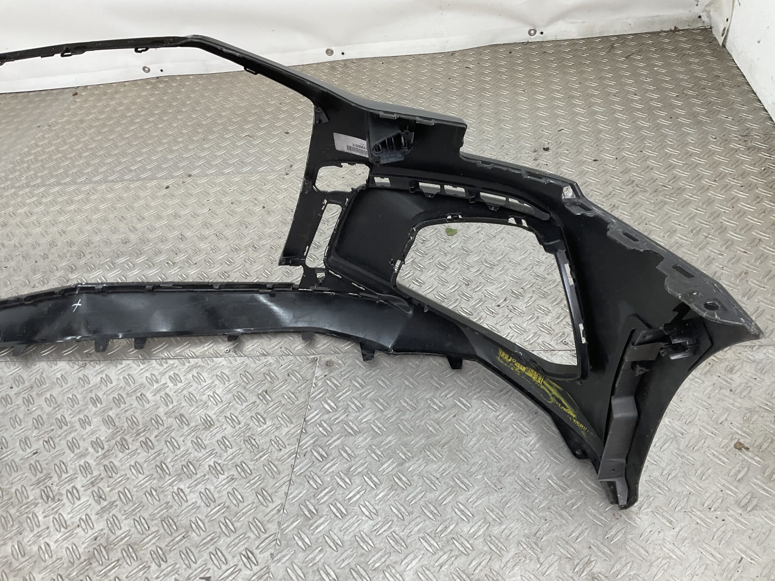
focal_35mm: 29
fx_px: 649
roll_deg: +13.9
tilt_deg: -43.1
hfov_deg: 61.7
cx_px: 388
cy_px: 290
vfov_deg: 48.2
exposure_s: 1/100
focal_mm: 3
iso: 25
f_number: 1.8
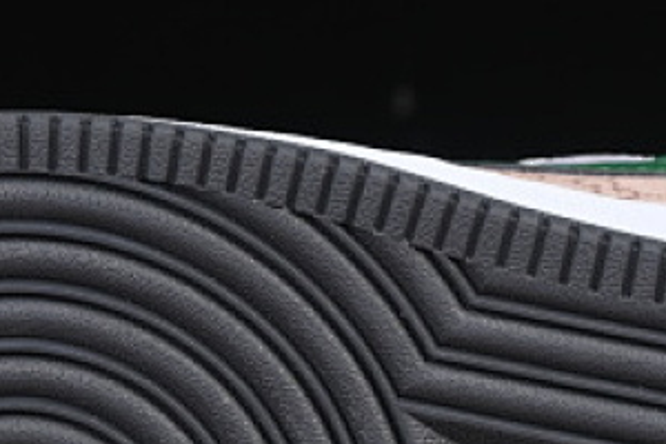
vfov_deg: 5.1
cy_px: 264
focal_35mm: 270
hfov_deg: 7.6
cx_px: 373
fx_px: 4995
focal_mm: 50
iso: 160
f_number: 6.3
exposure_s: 1/60
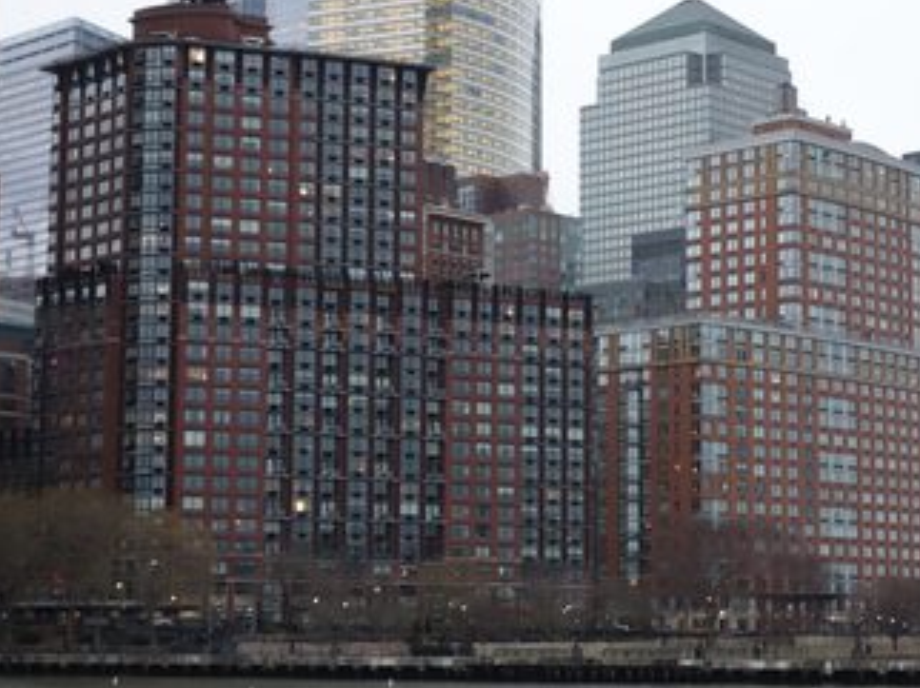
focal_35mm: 86
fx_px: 2284
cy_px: 351
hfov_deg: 22.8
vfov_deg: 17.1
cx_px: 537
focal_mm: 22.25
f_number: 3.5
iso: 1000
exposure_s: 1/250
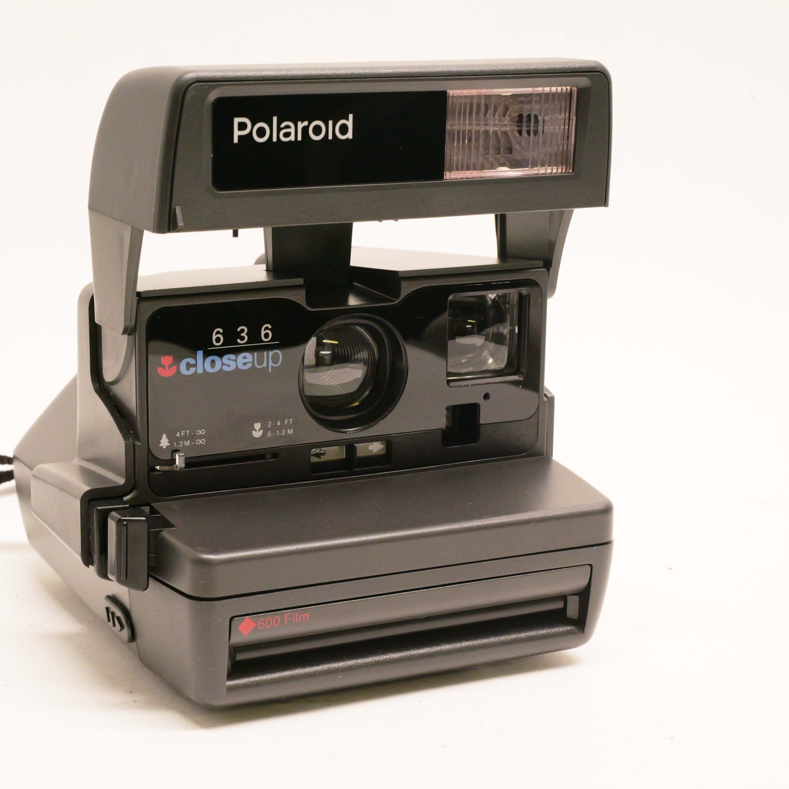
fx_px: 1831
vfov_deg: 24.3
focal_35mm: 71
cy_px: 393
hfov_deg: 24.3
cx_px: 298
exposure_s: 1/80
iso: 1600
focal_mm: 30
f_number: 8
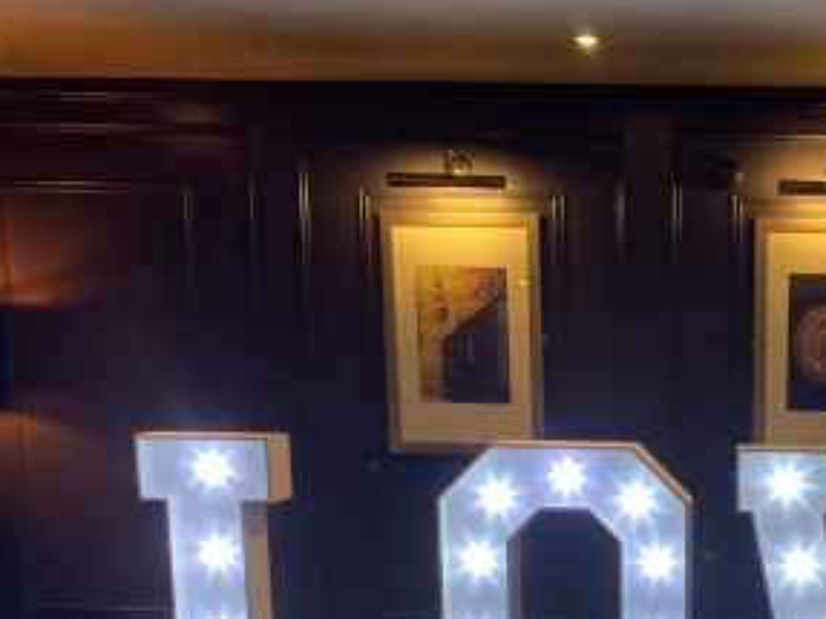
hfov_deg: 31.4
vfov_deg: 24.0
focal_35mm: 58
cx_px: 774
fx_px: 1383
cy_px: 633
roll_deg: -1.5
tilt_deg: -11.6
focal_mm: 4.25
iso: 250
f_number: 1.8
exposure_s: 1/32
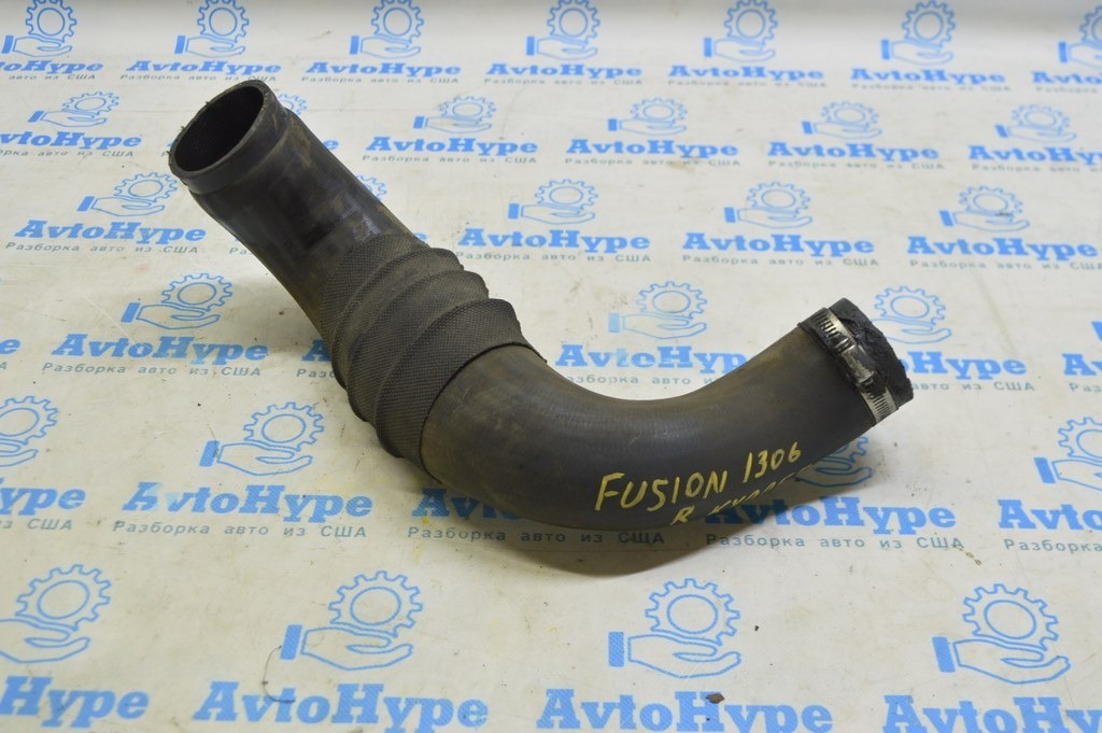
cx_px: 551
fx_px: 1239
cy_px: 366
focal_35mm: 40
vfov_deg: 33.0
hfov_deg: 48.0
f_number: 5.6
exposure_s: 1/20
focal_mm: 27
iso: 400
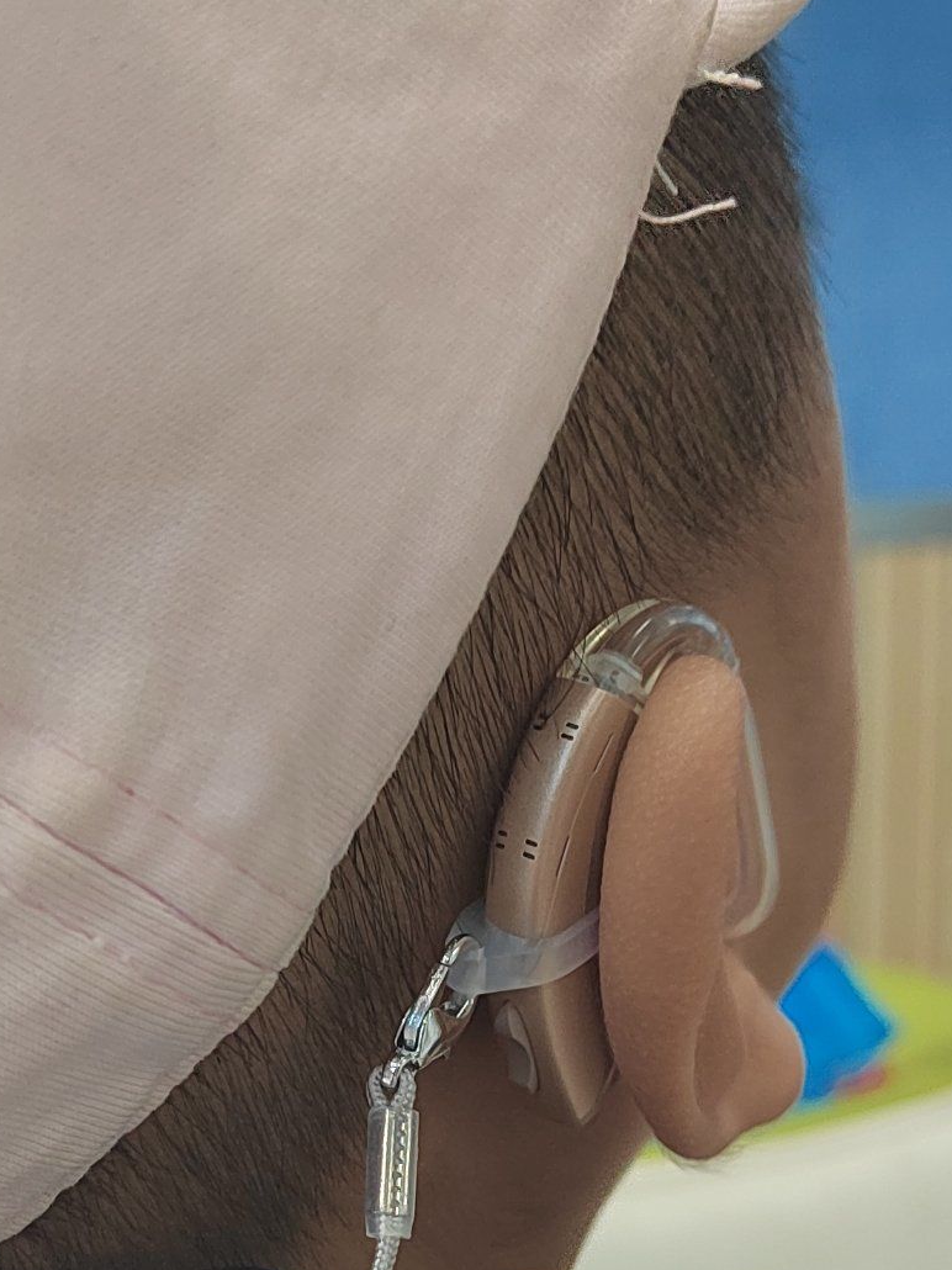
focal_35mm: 61
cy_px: 1092
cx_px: 418
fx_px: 2238
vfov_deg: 30.6
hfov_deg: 24.0
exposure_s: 1/100
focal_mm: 5.52
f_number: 1.9
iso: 1769
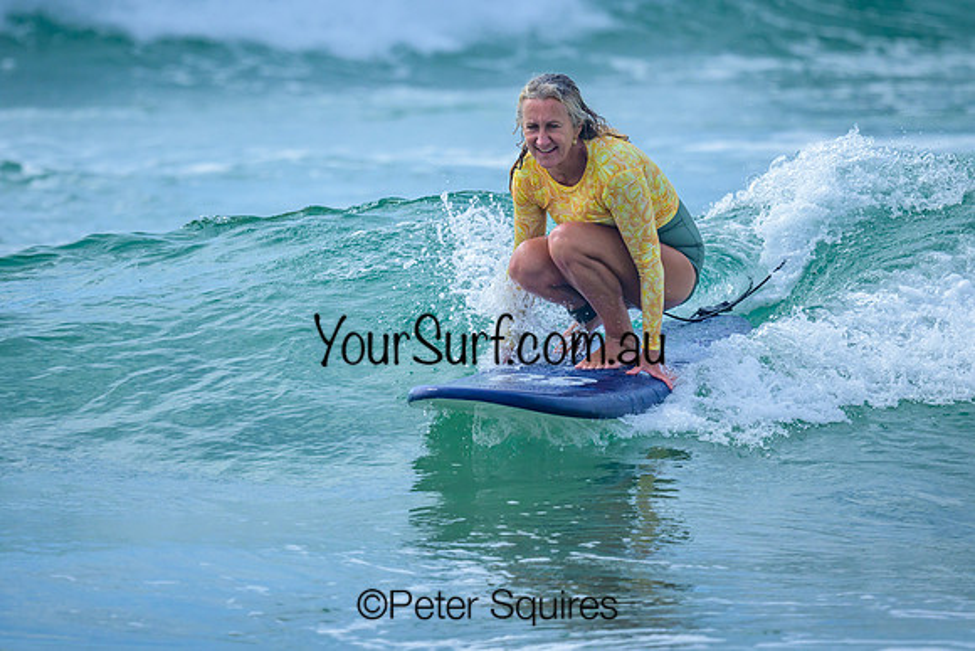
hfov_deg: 1.9
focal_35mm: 1073
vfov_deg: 1.3
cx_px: 424
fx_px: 29066
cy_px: 281
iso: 640
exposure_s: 1/3200
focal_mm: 800
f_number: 6.3
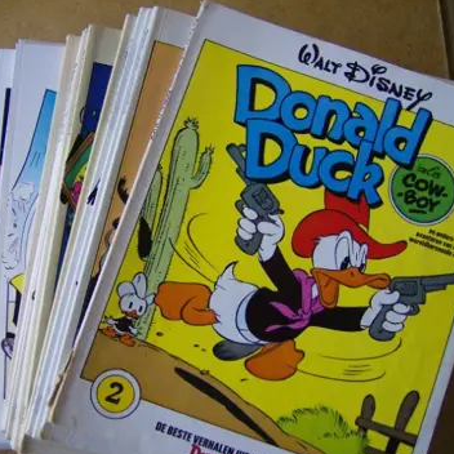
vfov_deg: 39.2
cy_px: 228
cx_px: 195
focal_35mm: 43
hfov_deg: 39.1
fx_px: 638
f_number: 2.8
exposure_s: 1/64
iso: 143
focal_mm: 6
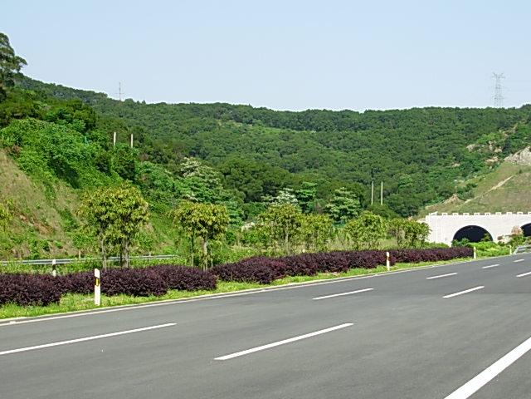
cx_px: 266
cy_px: 200
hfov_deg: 27.8
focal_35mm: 70
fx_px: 1074
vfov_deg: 21.0
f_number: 3.5
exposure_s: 1/592
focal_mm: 11.5
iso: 50
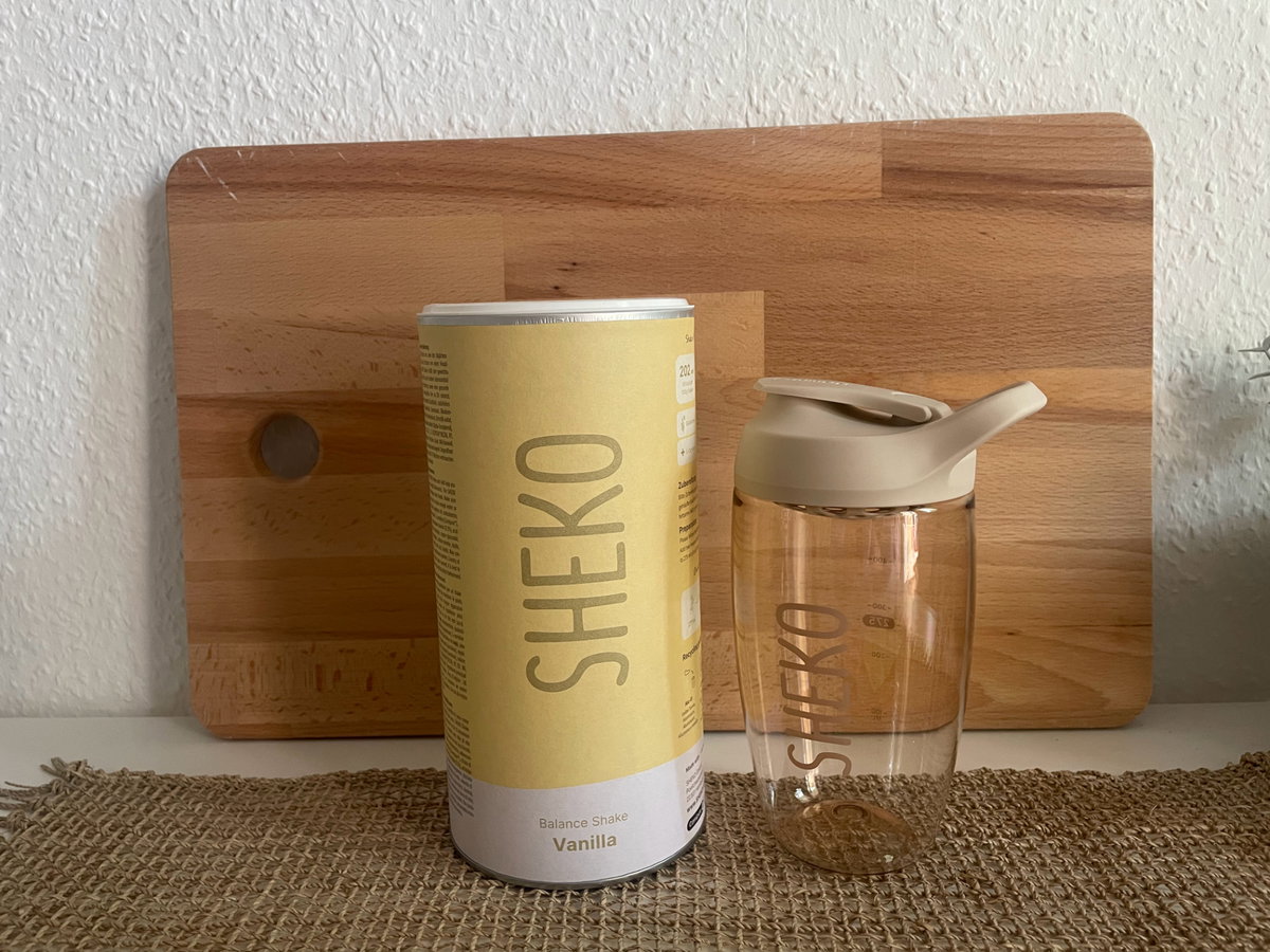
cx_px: 635
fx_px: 954
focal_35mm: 26
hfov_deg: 67.3
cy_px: 476
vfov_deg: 53.1
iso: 250
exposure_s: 1/60
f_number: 1.6
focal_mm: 4.2
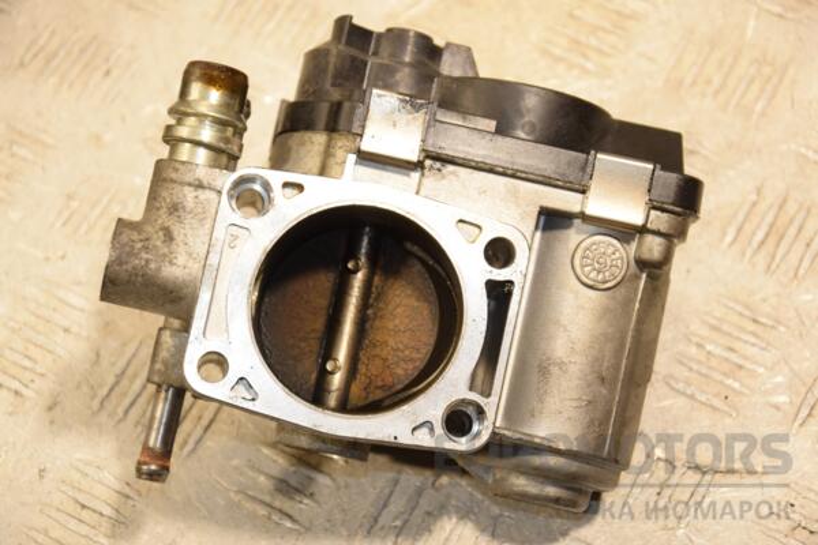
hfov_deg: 19.5
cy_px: 272
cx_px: 409
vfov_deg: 13.0
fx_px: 2386
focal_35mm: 105
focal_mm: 70
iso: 800
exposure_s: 1/200
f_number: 5.6
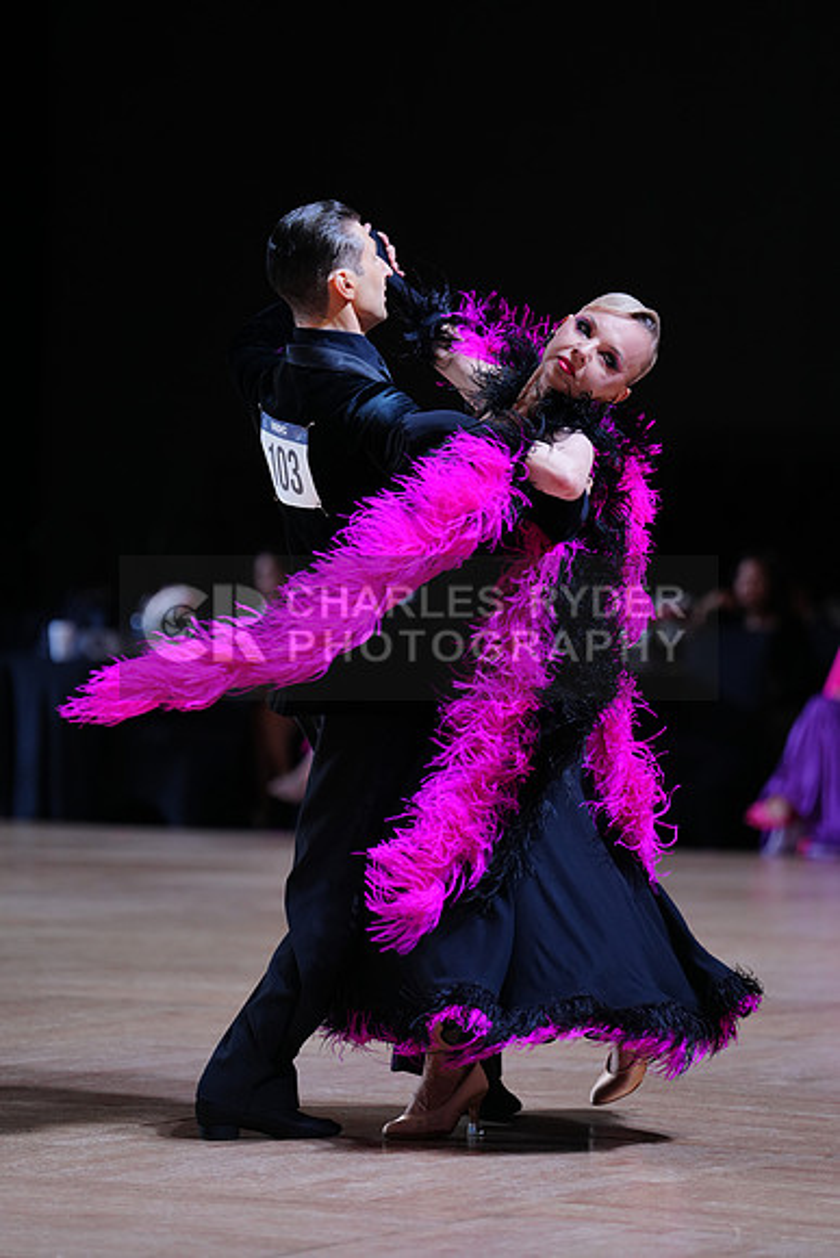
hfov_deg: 8.9
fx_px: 5386
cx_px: 420
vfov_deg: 13.3
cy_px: 629
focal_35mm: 154
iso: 640
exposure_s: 1/500
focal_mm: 154
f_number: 2.8
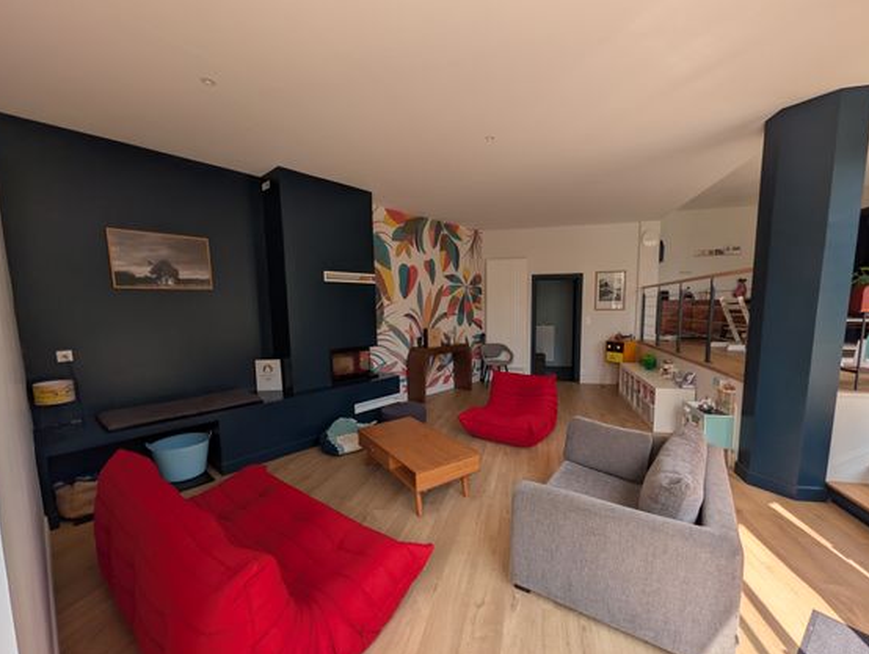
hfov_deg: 106.0
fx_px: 327
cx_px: 453
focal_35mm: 13
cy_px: 350
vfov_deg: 89.9
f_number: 1.7
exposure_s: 1/1042
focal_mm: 2.02
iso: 52
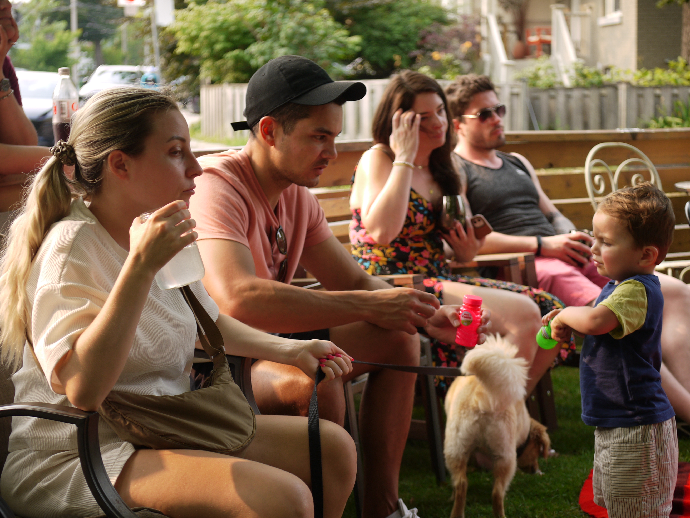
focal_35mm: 70
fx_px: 1395
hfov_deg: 27.8
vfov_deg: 21.0
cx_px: 345
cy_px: 259
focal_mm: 35
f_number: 2.8
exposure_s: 1/160
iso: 100
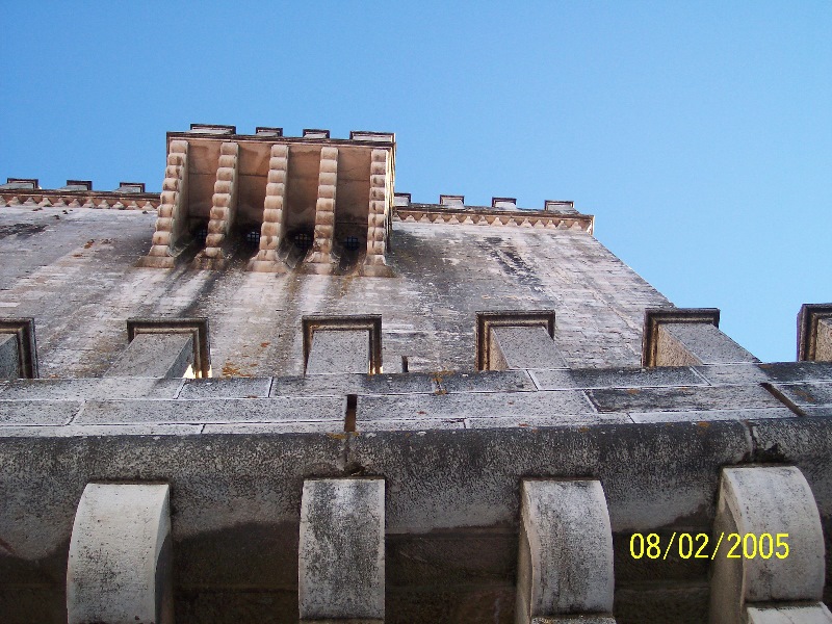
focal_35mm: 38
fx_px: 913
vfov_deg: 37.7
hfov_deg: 49.0
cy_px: 312
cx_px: 416
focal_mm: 8
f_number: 2.8
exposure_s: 1/350
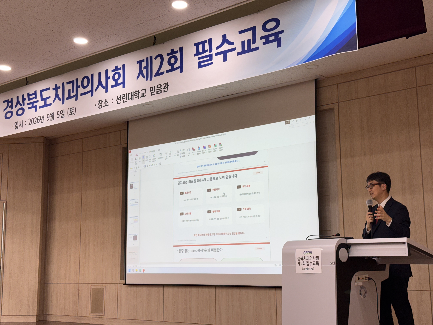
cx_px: 216
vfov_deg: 30.3
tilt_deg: +9.2
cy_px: 162
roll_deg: +0.5
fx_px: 600
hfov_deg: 39.7
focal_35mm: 48
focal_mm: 6.76
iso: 80
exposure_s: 1/120
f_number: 1.78
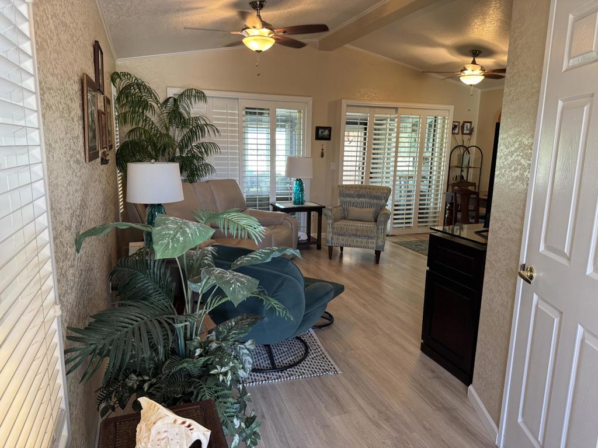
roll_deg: -0.6
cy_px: 224
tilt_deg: -10.0
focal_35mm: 24
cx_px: 299
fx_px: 415
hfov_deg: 71.6
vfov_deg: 56.8
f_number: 1.78
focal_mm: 6.76
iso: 250
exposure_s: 1/60
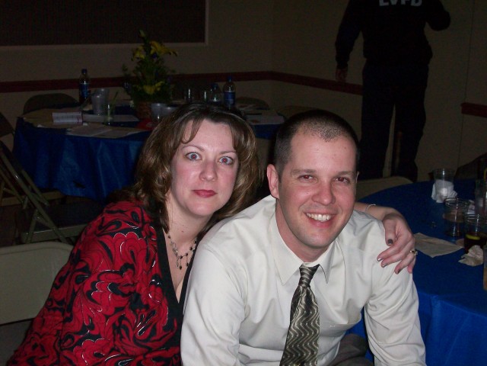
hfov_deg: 35.5
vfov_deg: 27.0
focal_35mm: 54
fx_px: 760
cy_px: 183
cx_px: 244
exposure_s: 1/80.7
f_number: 3.4
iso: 200
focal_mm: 9
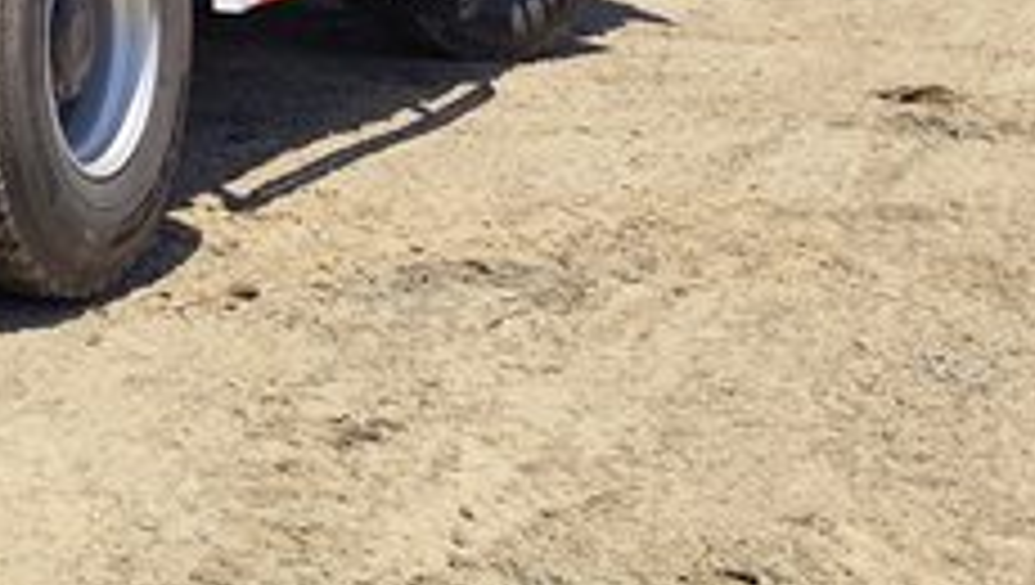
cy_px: -621
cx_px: -598
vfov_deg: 12.2
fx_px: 2390
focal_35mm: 87
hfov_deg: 20.3
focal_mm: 6.14
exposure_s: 1/926
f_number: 1.65
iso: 50
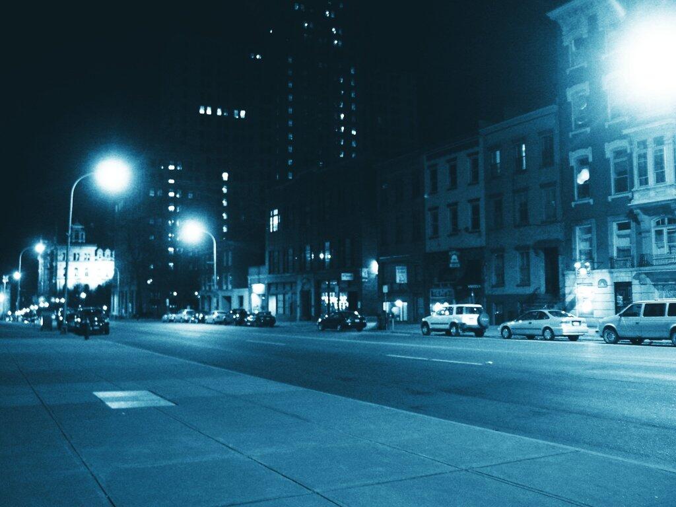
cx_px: 338
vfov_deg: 40.7
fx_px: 683
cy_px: 254
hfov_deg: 52.6
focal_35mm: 35
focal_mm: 7.18
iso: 200
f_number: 3
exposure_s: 1/4
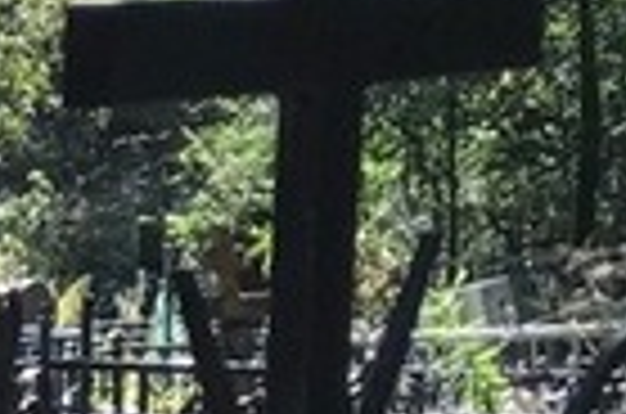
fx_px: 3730
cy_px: 972
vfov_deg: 6.1
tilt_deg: -13.6
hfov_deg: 8.4
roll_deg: -1.0
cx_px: -1067
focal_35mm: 215
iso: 20
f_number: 1.8
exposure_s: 1/491
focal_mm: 3.99
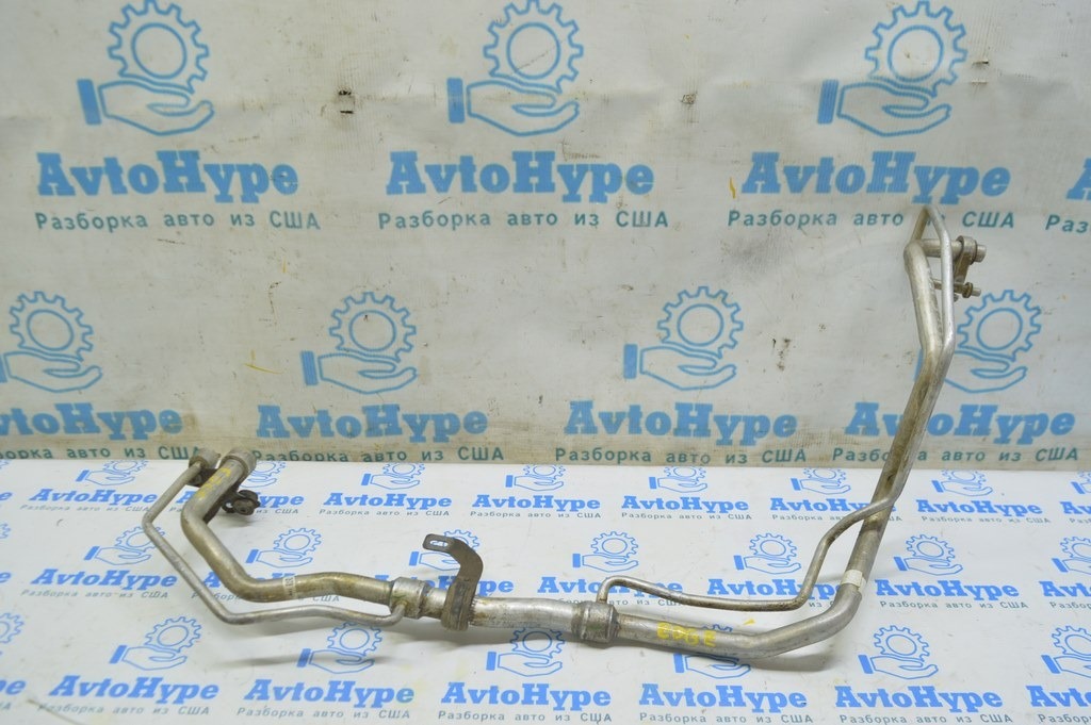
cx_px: 546
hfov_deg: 62.0
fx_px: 908
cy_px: 362
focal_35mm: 30
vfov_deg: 43.5
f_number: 5.6
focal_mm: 20
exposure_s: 1/20
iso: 400
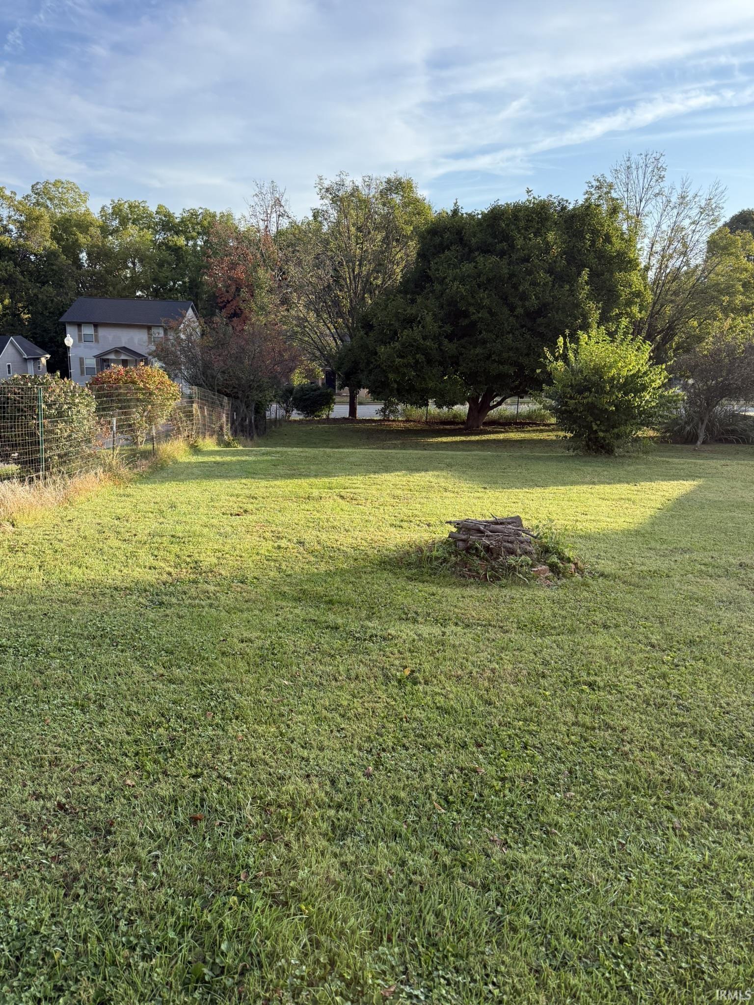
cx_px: 377
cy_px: 502
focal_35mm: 24
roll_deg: -2.0
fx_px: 697
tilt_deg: -13.1
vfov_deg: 71.6
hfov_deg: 56.8
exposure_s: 1/1464
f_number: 1.78
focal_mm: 6.76
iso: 100
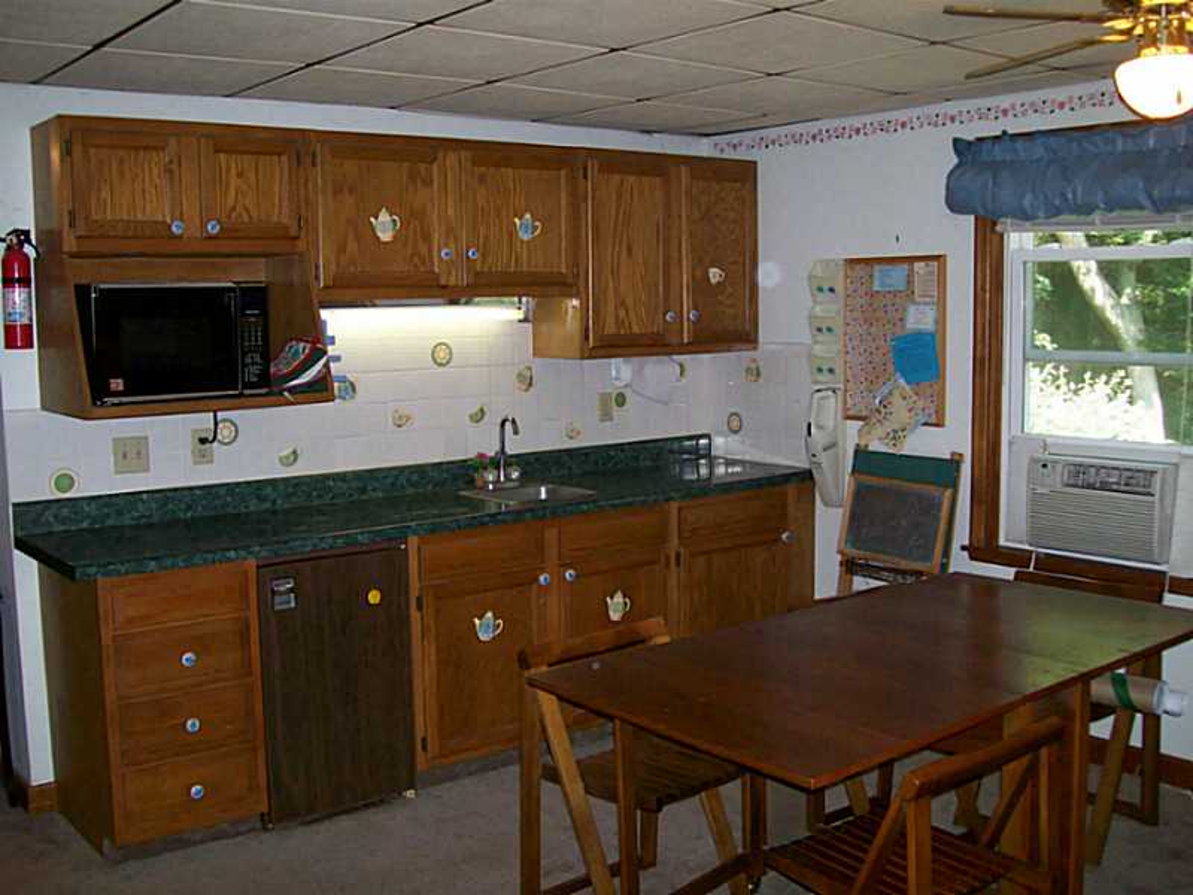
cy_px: 448
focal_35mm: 36
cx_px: 596
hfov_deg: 51.4
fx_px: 1241
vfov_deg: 39.7
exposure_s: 1/64
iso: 140
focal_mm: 6
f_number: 2.7
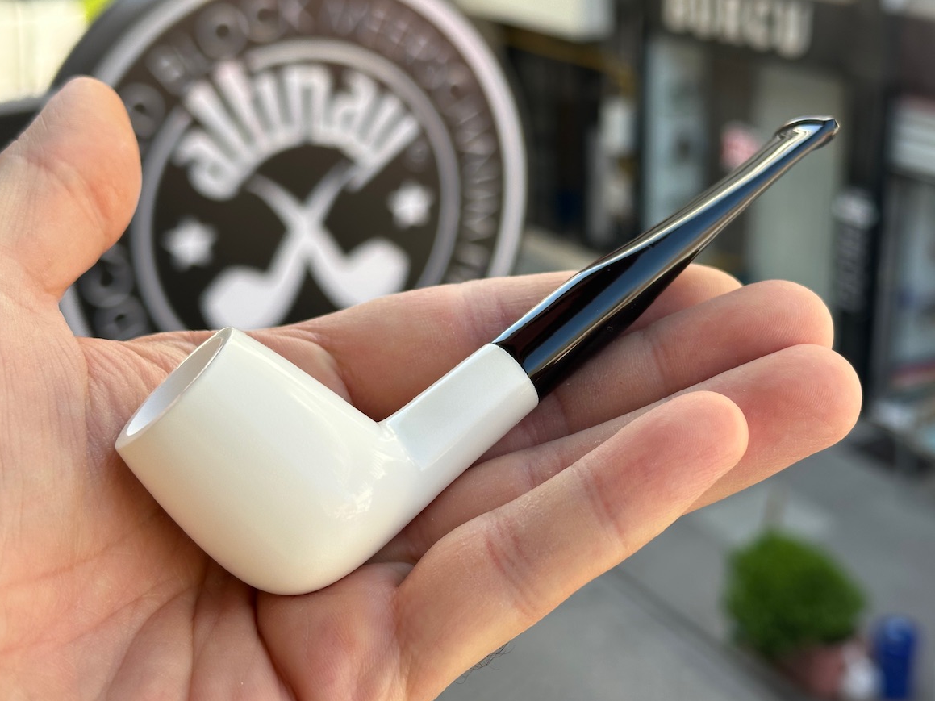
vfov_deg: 27.5
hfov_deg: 36.1
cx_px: 509
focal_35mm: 53
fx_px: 1431
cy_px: 331
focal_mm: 6.86
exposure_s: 1/442
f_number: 1.78
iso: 64
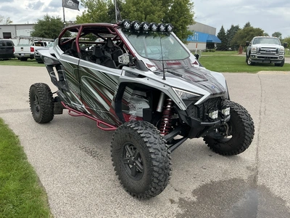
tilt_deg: -12.9
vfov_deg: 49.7
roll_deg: -2.2
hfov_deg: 63.4
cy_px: 109
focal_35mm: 28
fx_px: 235
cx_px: 145
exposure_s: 1/409
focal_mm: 3
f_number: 1.8
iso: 25
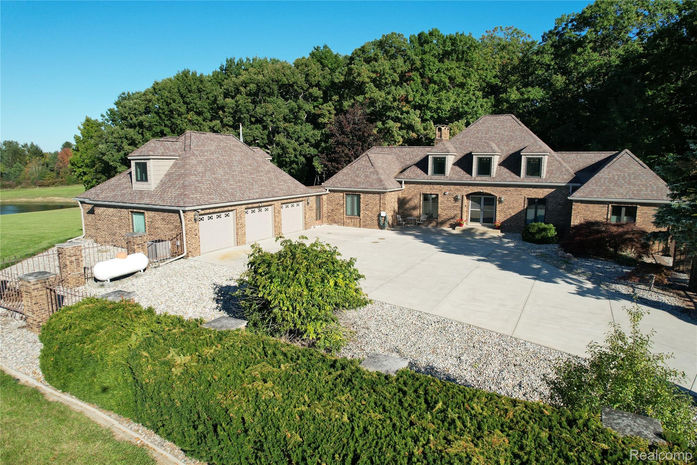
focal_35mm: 22
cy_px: 232
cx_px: 348
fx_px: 426
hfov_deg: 78.6
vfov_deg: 57.2
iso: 110
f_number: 2.8
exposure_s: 1/1600
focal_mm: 8.38
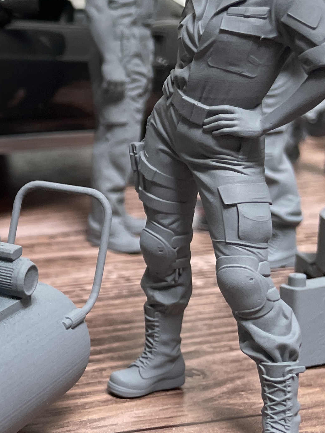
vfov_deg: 25.6
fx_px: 951
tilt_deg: -15.0
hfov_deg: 17.0
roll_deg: +2.3
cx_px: -199
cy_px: 192
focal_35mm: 76
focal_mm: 4.2
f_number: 1.6
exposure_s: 1/100
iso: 100
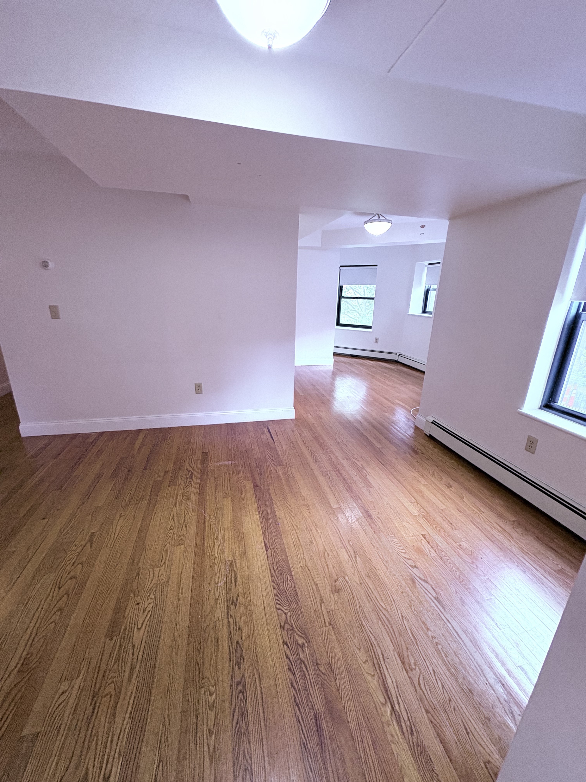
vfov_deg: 102.1
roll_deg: -1.3
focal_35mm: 14
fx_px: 316
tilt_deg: -15.0
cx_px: 293
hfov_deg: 85.7
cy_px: 391
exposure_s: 1/60
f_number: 2.2
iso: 200
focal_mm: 2.22
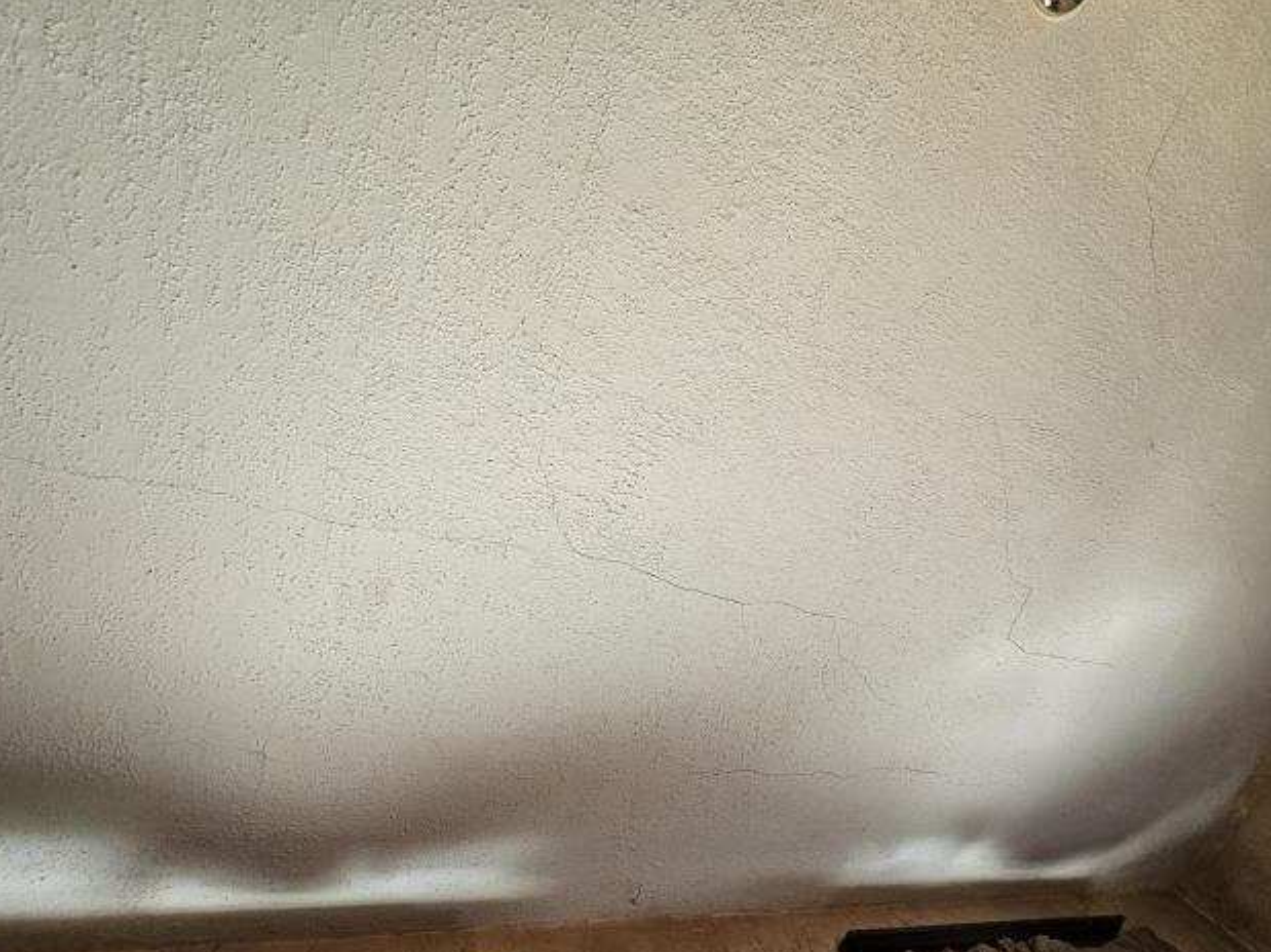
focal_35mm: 14
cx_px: 594
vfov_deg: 85.6
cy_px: 494
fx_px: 514
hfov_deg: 101.9
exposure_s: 1/60
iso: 200
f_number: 2.2
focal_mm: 2.2
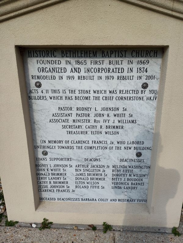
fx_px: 162
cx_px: 92
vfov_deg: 73.9
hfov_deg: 58.9
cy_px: 122
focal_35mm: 23
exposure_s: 1/1464
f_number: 1.8
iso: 100
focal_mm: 5.56
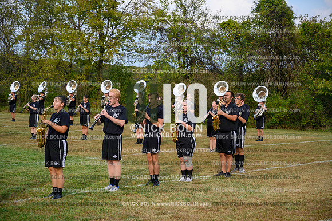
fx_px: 645
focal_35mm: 70
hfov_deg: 28.9
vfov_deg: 19.4
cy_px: 110
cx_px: 166
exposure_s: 1/800
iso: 200
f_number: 4.5
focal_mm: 70
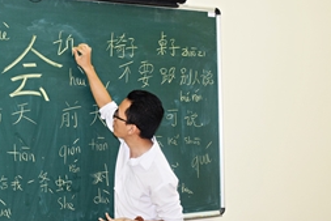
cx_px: 77
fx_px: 635
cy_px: 113
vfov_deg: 19.8
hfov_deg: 28.7
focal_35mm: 69
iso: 800
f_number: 5
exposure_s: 1/100
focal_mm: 26
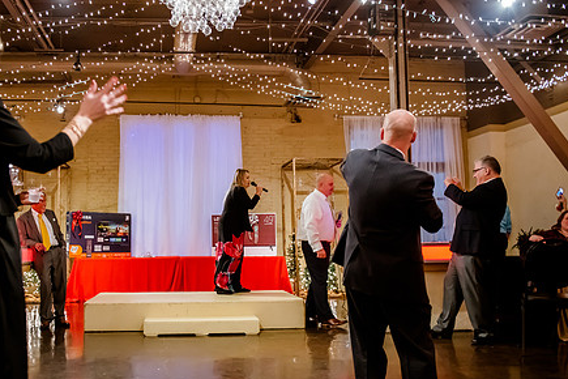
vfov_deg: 41.0
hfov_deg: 57.5
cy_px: 222
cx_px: 193
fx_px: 505
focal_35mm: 32
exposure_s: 1/60
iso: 5000
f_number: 2.8
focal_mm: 24
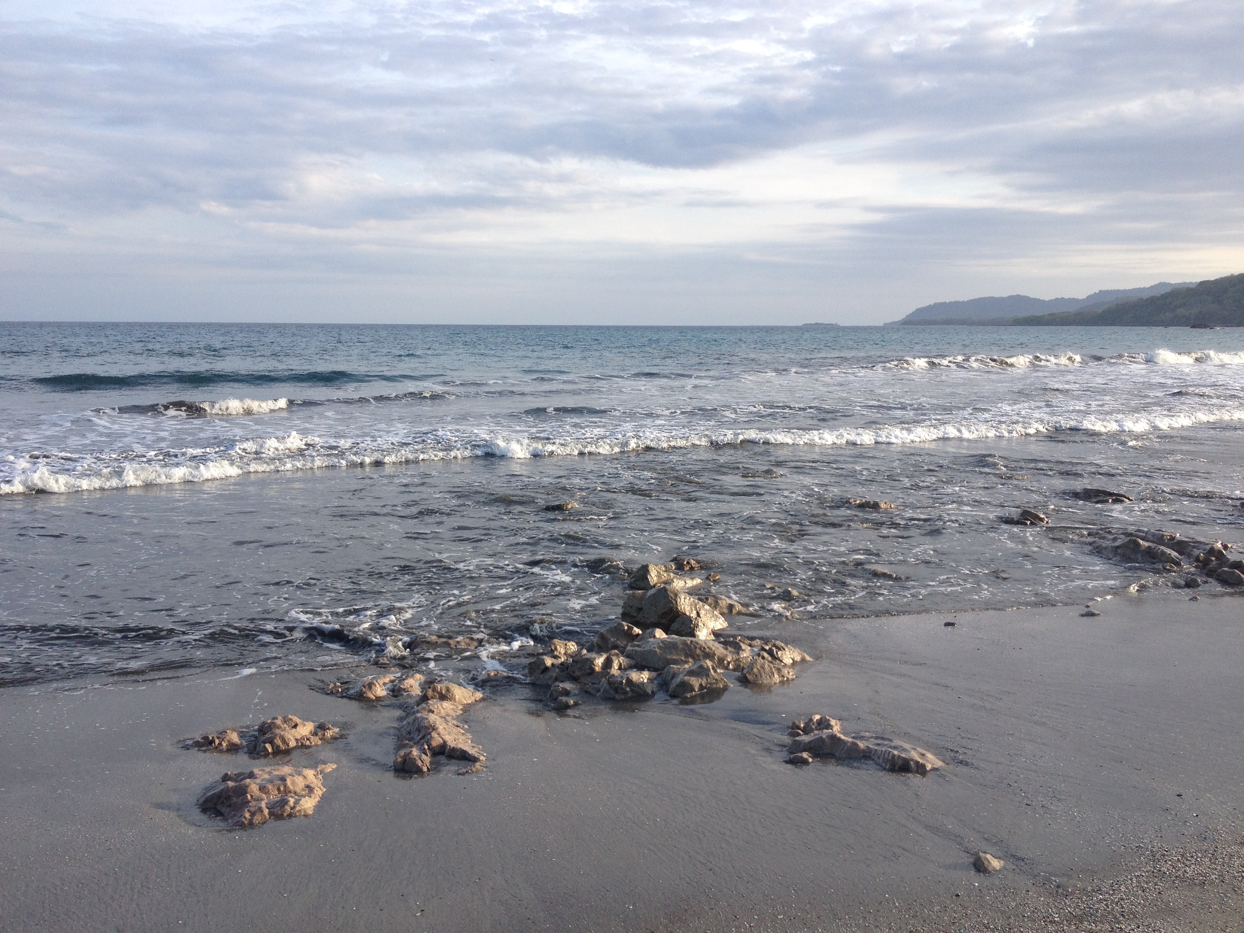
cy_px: 466
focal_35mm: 35
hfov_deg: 52.6
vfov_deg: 40.7
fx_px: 1258
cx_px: 622
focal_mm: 4.28
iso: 50
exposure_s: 1/708
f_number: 2.4
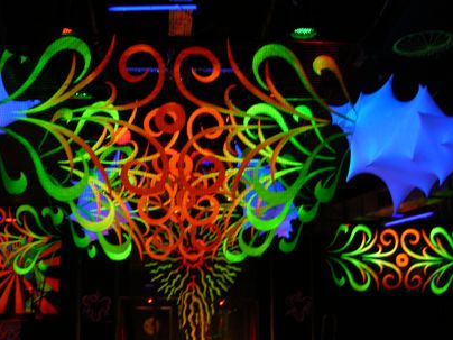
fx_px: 680
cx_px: 191
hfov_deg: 36.7
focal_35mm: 52
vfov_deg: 28.0
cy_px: 190
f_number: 2.8
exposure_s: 1/1.7
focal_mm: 8.9
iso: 200
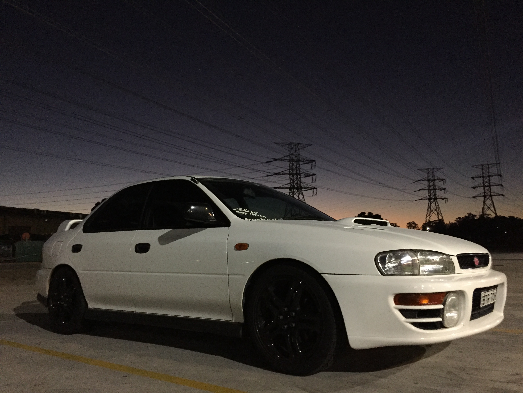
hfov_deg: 61.7
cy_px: 196
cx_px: 262
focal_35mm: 29
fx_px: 438
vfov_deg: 48.2
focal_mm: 4.15
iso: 320
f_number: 2.2
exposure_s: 1/17
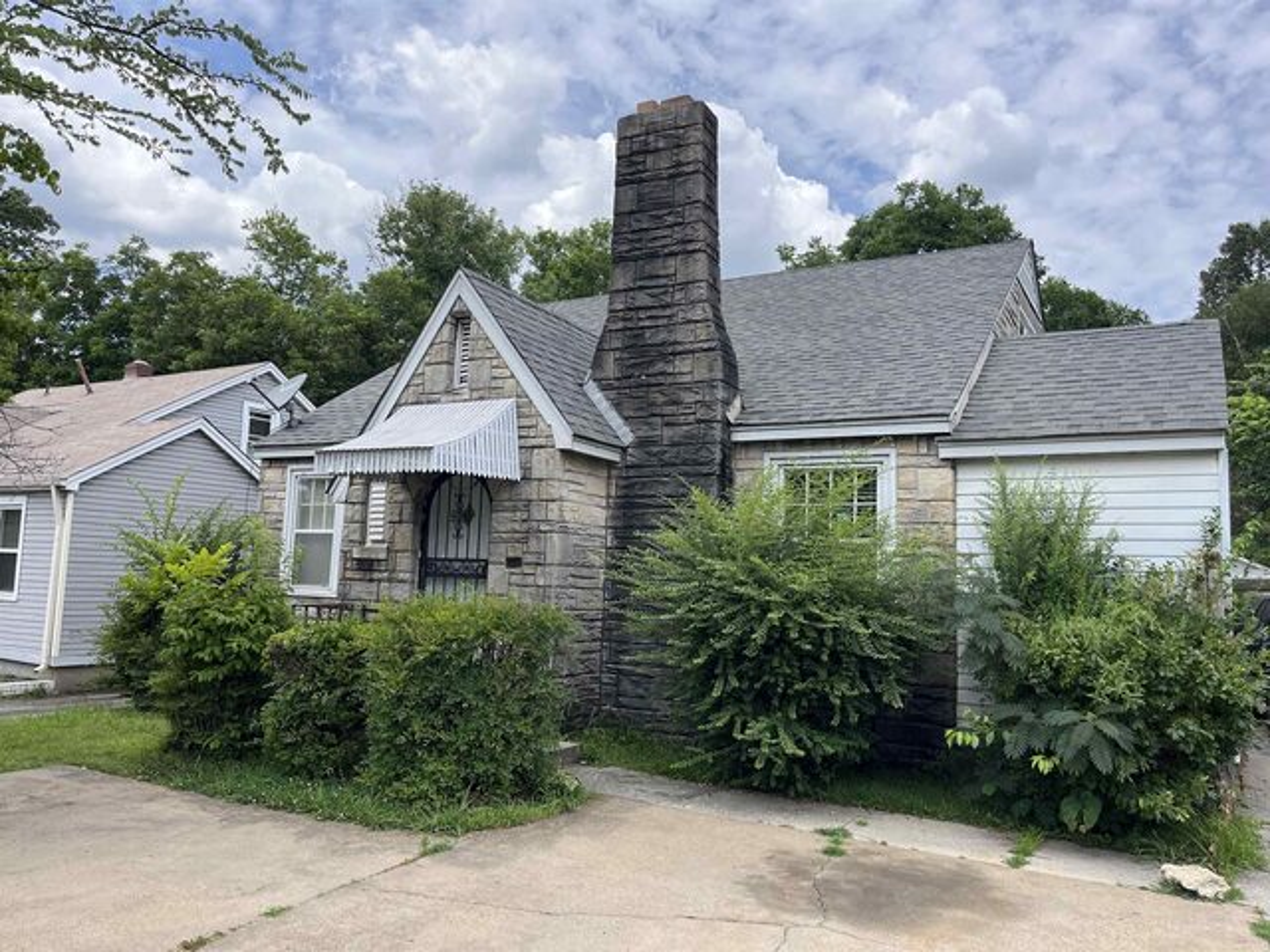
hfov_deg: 67.3
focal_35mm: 26
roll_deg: -1.5
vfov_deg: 53.1
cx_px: 635
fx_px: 954
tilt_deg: +6.6
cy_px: 476
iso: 50
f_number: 1.6
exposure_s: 1/2410
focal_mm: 5.1
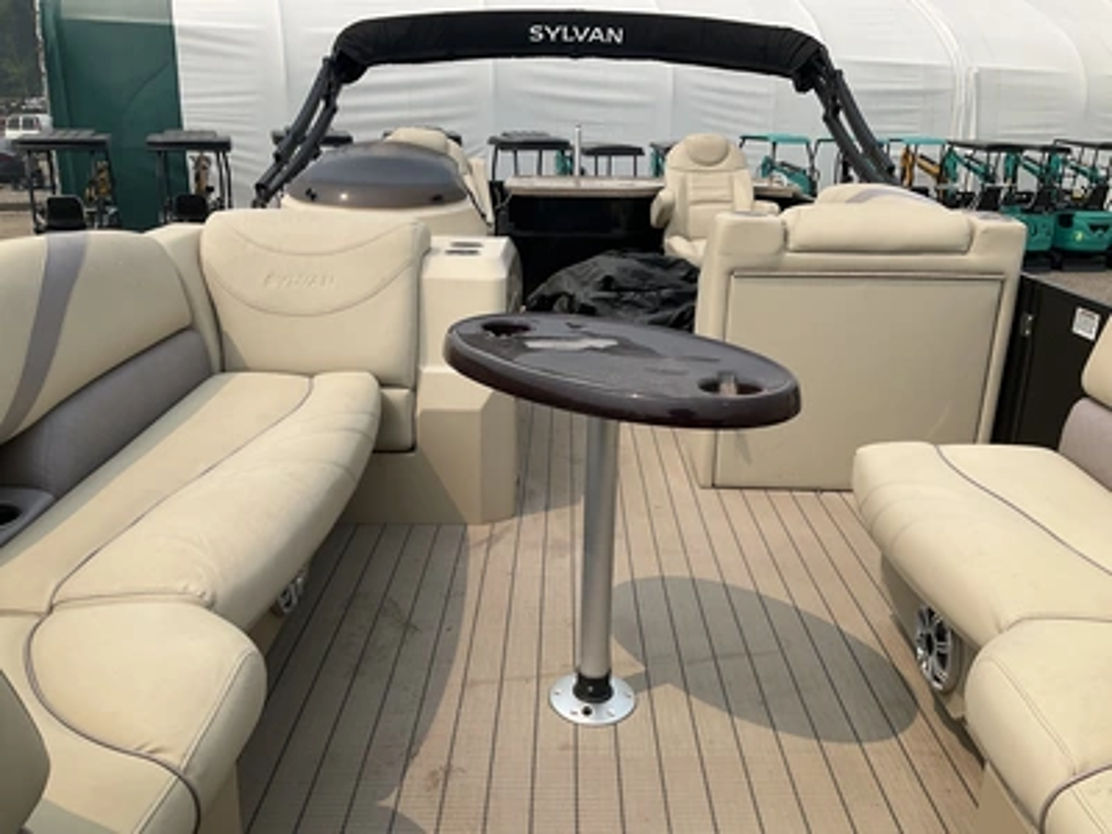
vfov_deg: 48.2
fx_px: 932
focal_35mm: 29
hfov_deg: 61.7
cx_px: 556
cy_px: 417
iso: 25
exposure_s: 1/2538
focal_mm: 3
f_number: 1.8
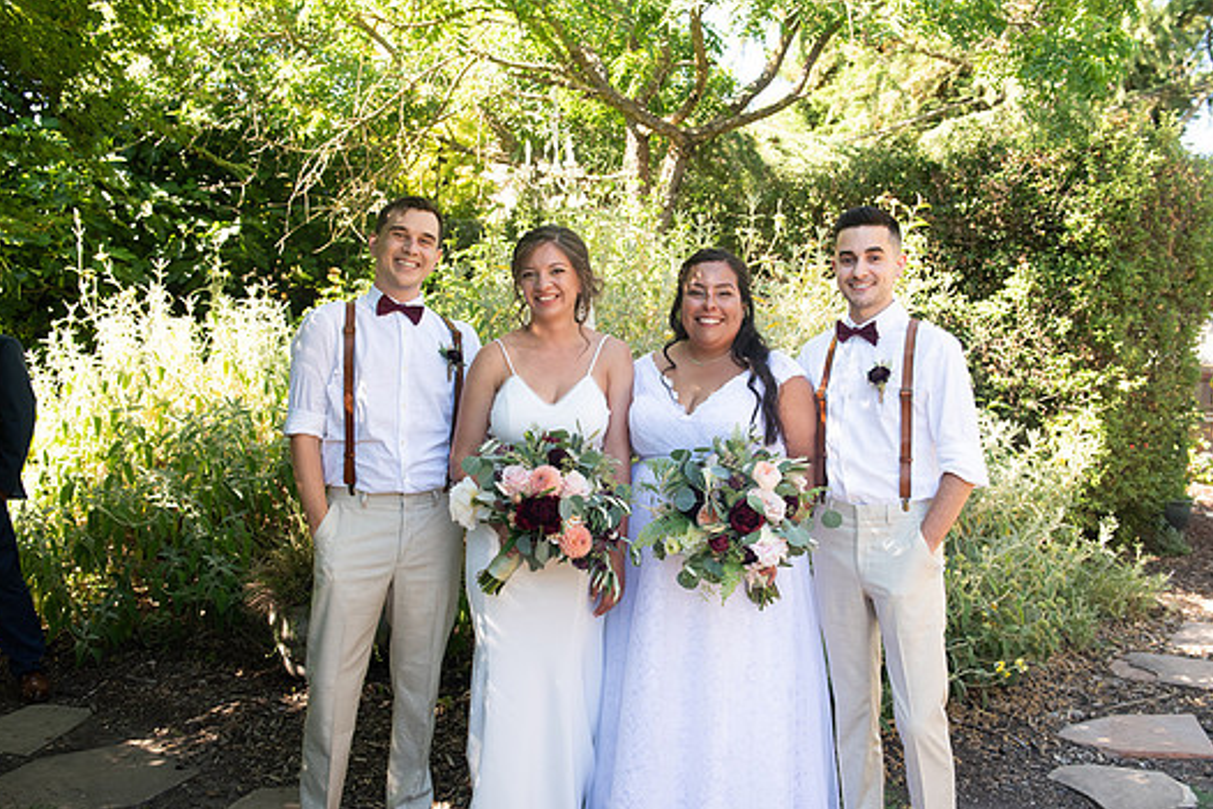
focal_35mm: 32
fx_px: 1078
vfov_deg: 41.1
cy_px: 444
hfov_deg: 58.7
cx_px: 616
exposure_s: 1/320
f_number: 4.5
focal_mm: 29
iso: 640
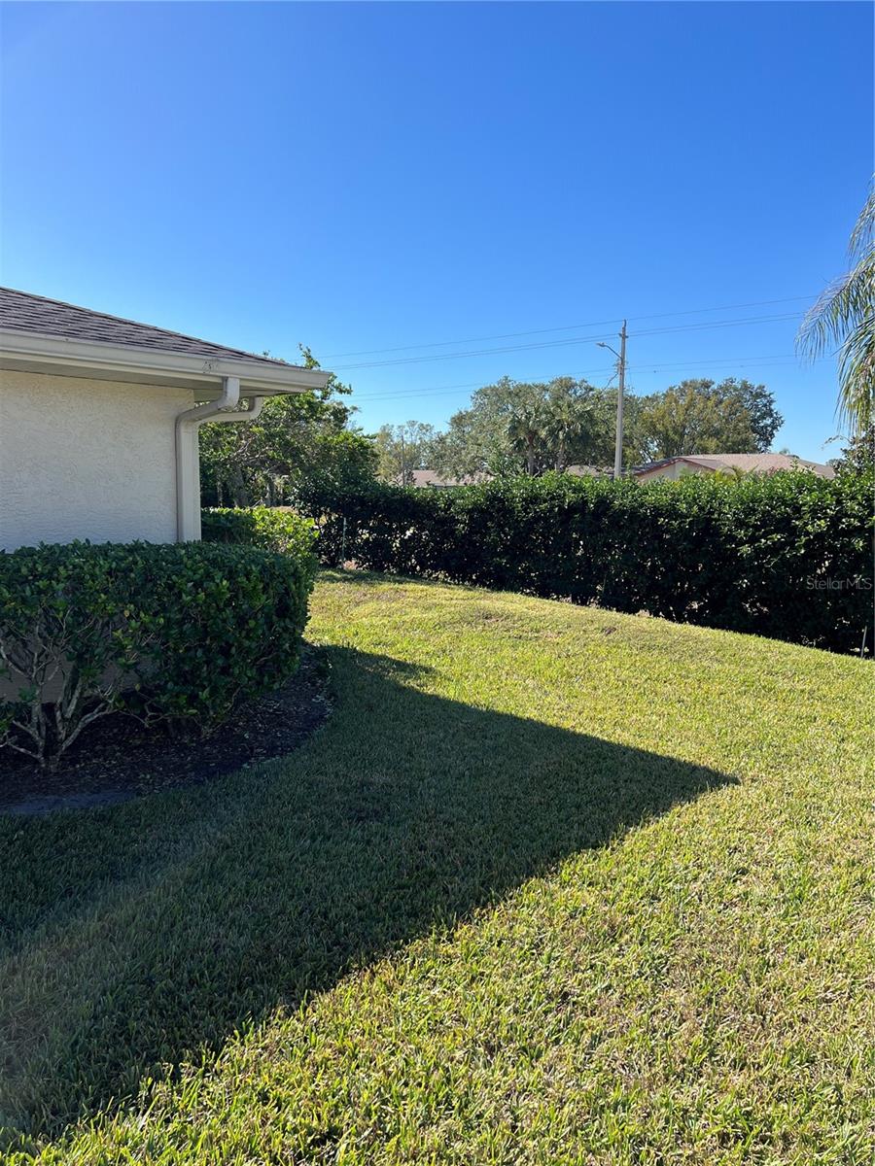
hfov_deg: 53.1
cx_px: 438
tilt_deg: -5.1
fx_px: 876
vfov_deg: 67.3
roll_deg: +0.3
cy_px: 583
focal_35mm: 26
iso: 50
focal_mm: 5.7
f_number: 1.5
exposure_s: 1/3077
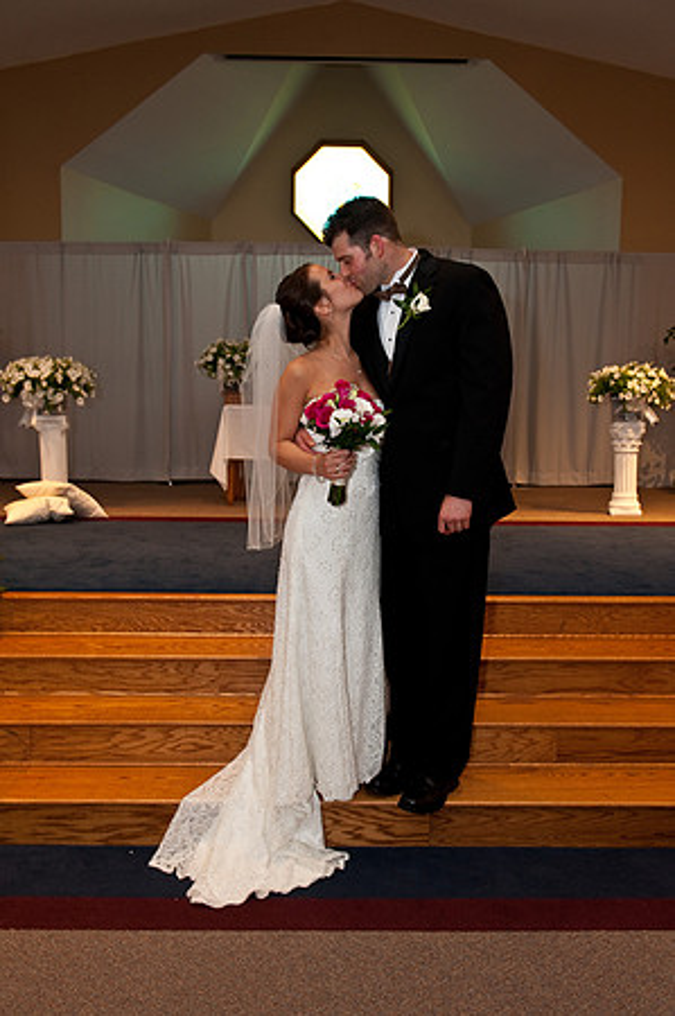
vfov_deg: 60.3
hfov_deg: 42.2
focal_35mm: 31
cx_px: 338
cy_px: 508
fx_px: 874
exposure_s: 1/60
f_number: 5.6
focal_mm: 31
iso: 800
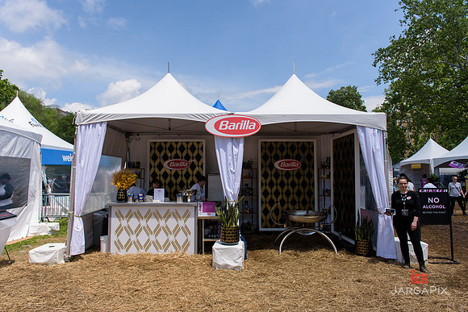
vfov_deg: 53.2
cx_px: 234
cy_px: 156
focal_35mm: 24
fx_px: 312
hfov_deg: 73.7
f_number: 4
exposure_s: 1/2500
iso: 200
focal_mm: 24
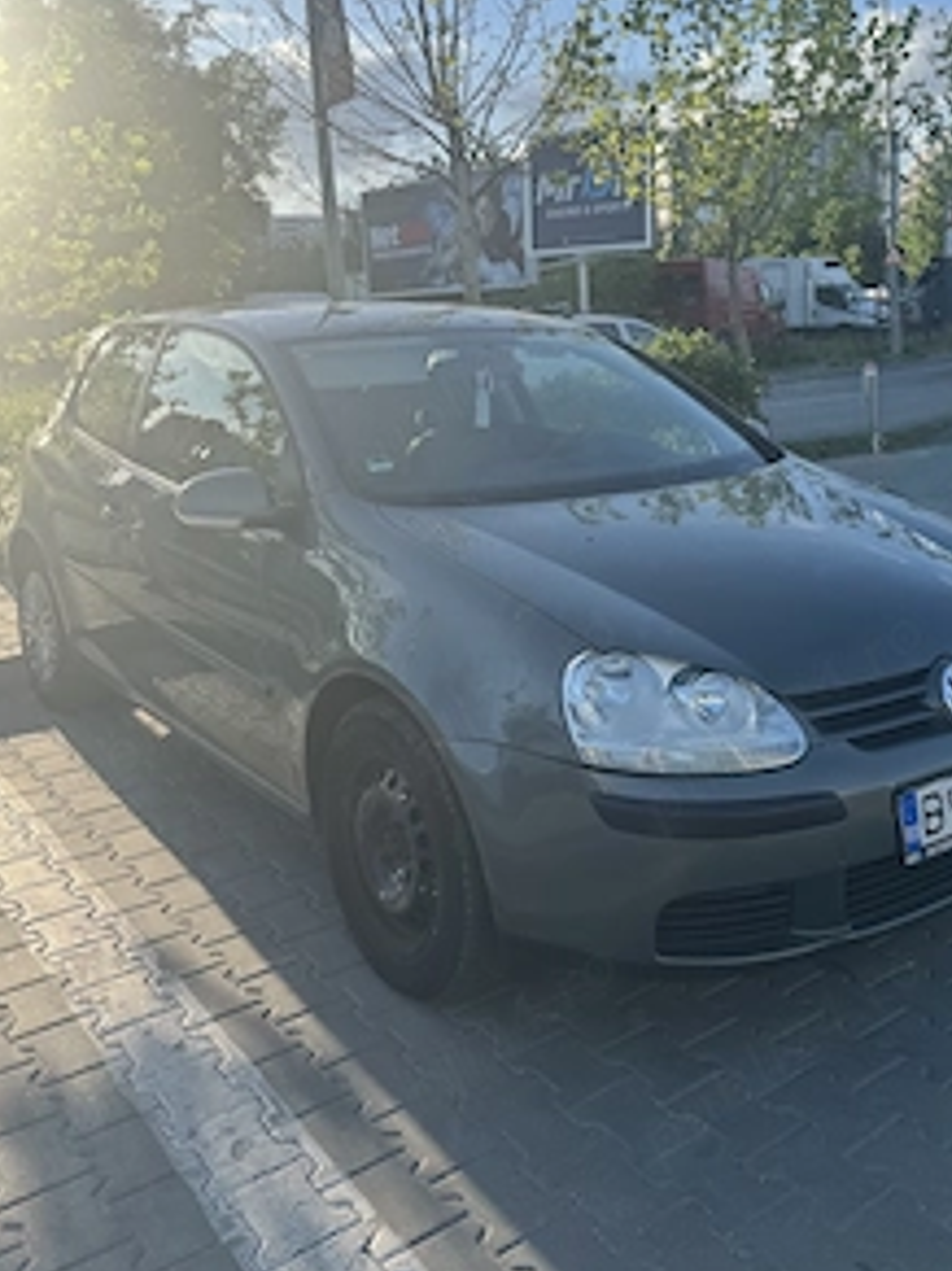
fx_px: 1211
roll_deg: +1.7
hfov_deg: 42.4
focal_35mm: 33
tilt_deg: -4.8
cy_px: 459
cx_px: 629
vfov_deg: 54.6
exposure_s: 1/2331
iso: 80
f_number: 1.78
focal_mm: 6.76
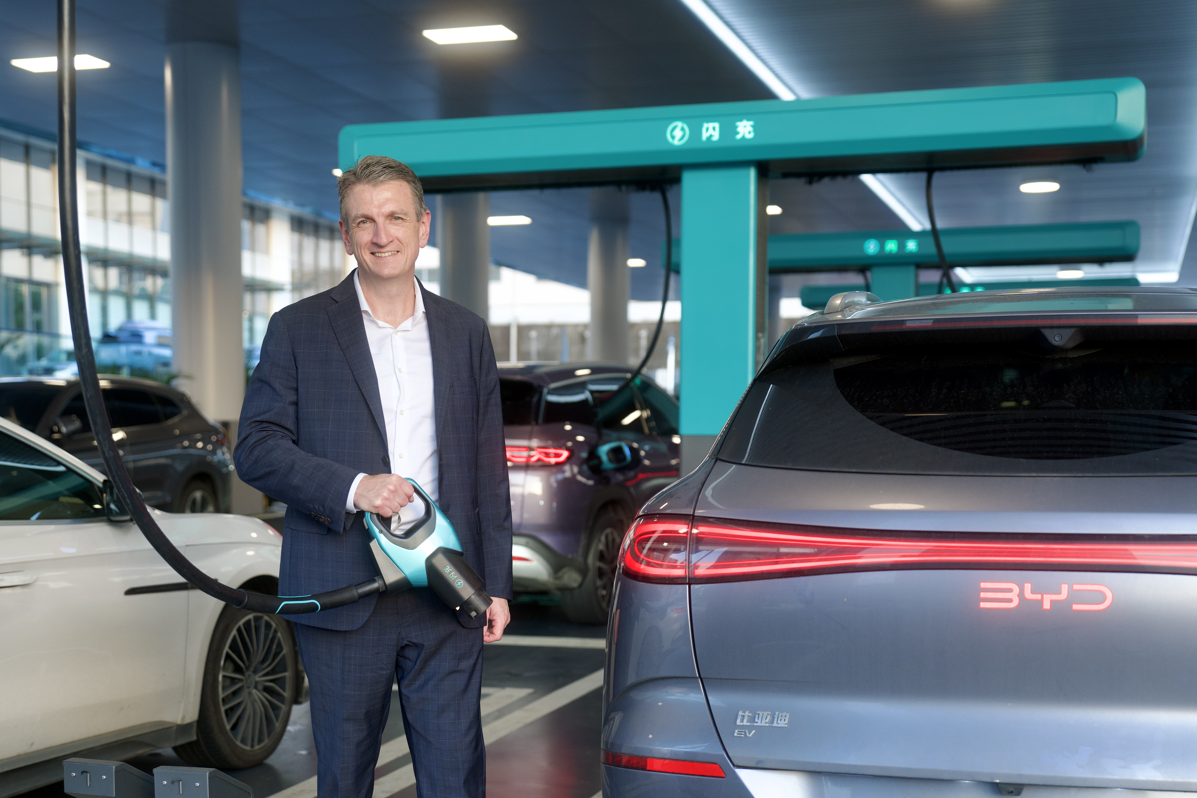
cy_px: 399
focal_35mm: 48
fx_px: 1596
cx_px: 598
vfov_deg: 28.1
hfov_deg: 41.1
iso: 500
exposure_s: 1/200
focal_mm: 48
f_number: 2.8
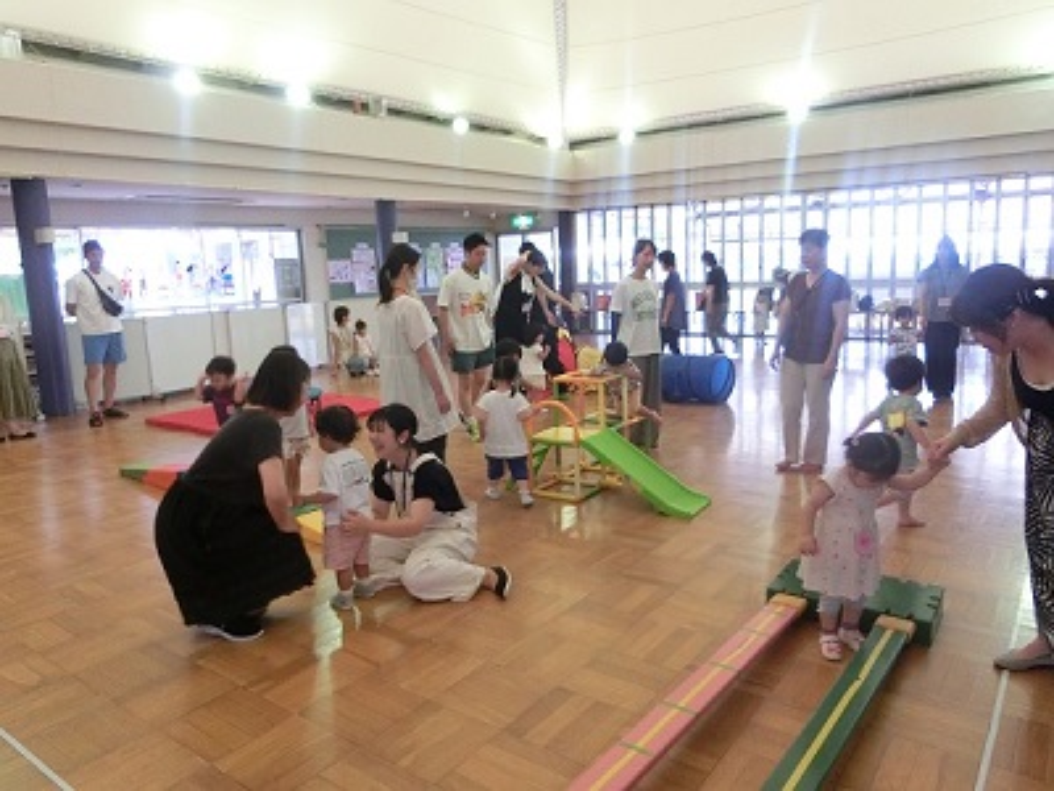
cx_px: 527
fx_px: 761
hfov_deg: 69.4
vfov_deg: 54.9
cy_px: 396
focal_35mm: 25
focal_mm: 4.5
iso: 400
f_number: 3.5
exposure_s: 1/50
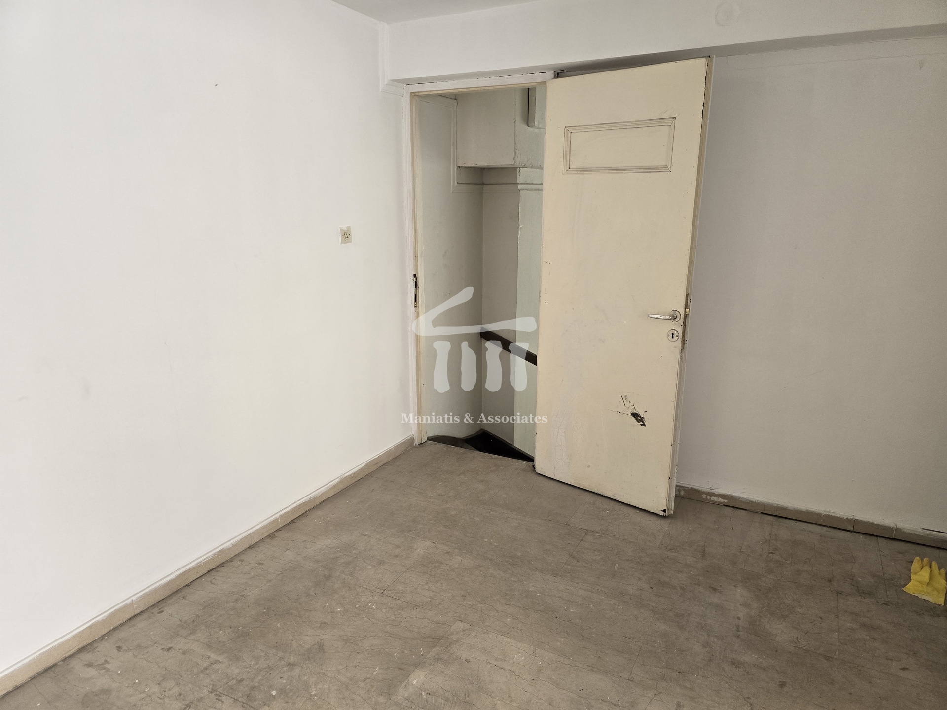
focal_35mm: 23
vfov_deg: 58.9
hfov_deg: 73.9
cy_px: 355
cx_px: 474
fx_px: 629
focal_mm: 6.3
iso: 200
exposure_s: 1/180
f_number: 1.7
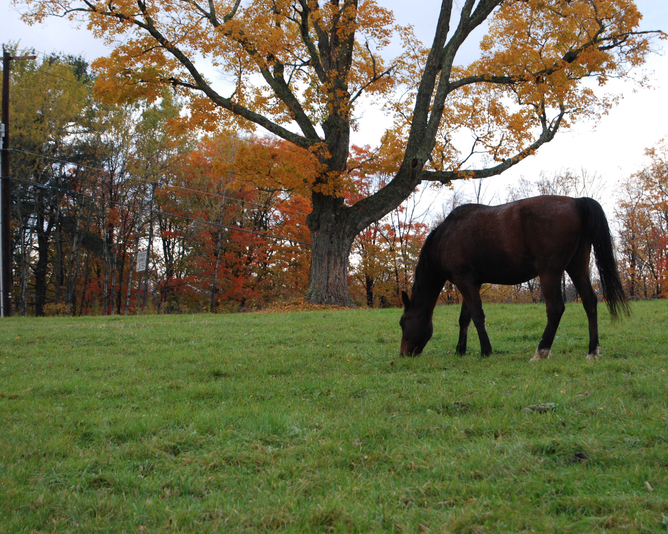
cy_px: 267
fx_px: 1850
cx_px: 389
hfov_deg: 20.5
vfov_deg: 16.4
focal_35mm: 94
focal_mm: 55
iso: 200
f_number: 5.6
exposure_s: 1/100
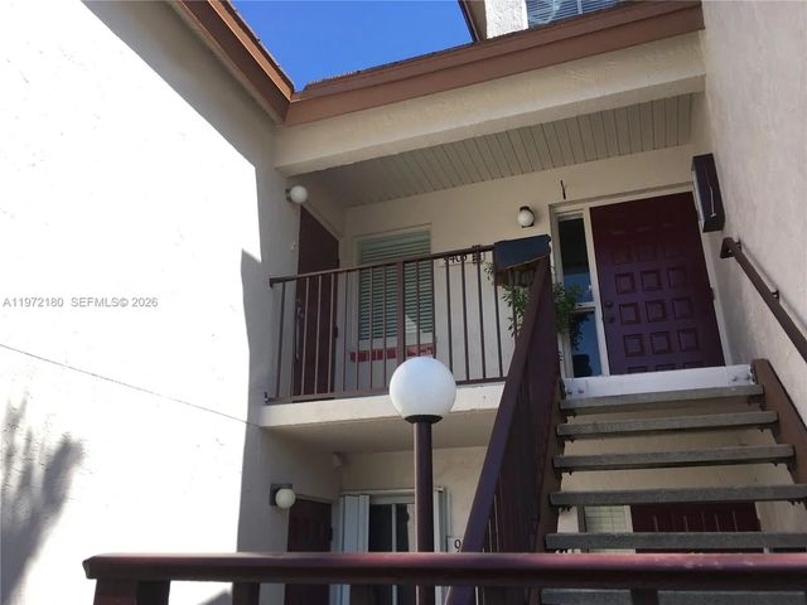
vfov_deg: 48.2
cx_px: 404
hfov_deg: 61.7
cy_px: 302
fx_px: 676
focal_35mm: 29
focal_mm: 4.15
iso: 25
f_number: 2.2
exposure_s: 1/509
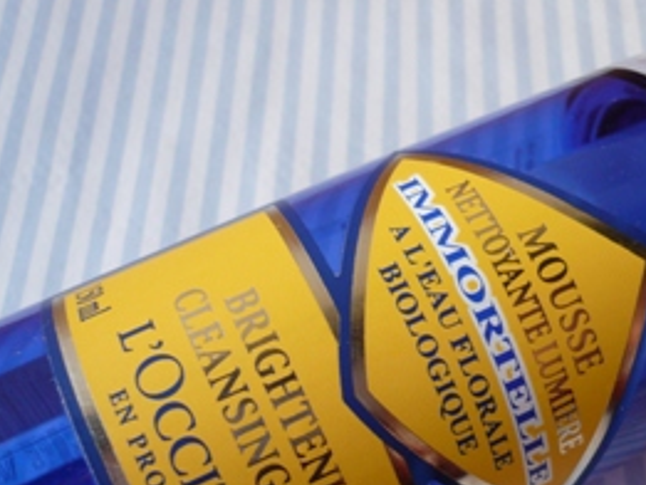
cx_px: 463
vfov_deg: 29.9
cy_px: 356
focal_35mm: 48
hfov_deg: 38.9
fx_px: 896
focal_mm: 4.6
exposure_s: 1/20
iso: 100
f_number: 2.8
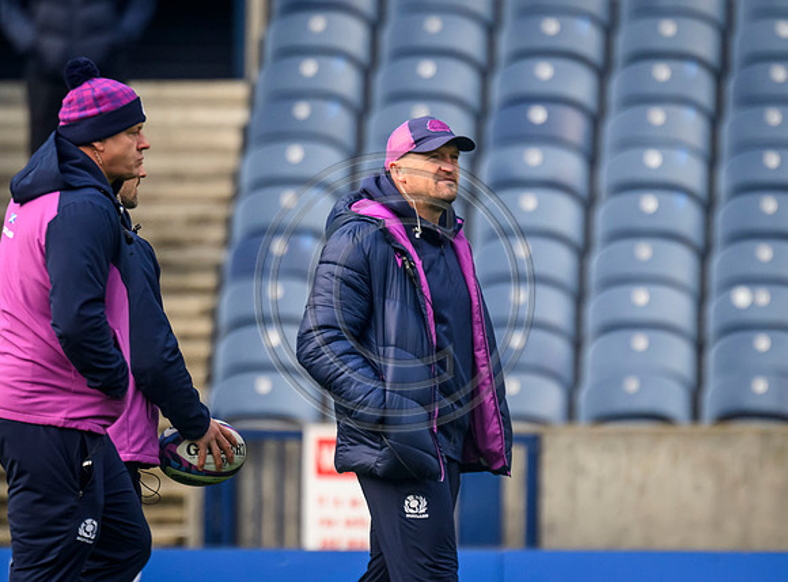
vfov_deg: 1.3
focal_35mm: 1154
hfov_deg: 1.7
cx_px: 451
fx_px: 26129
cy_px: 262
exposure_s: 1/1600
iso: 3200
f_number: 5.6
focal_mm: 784
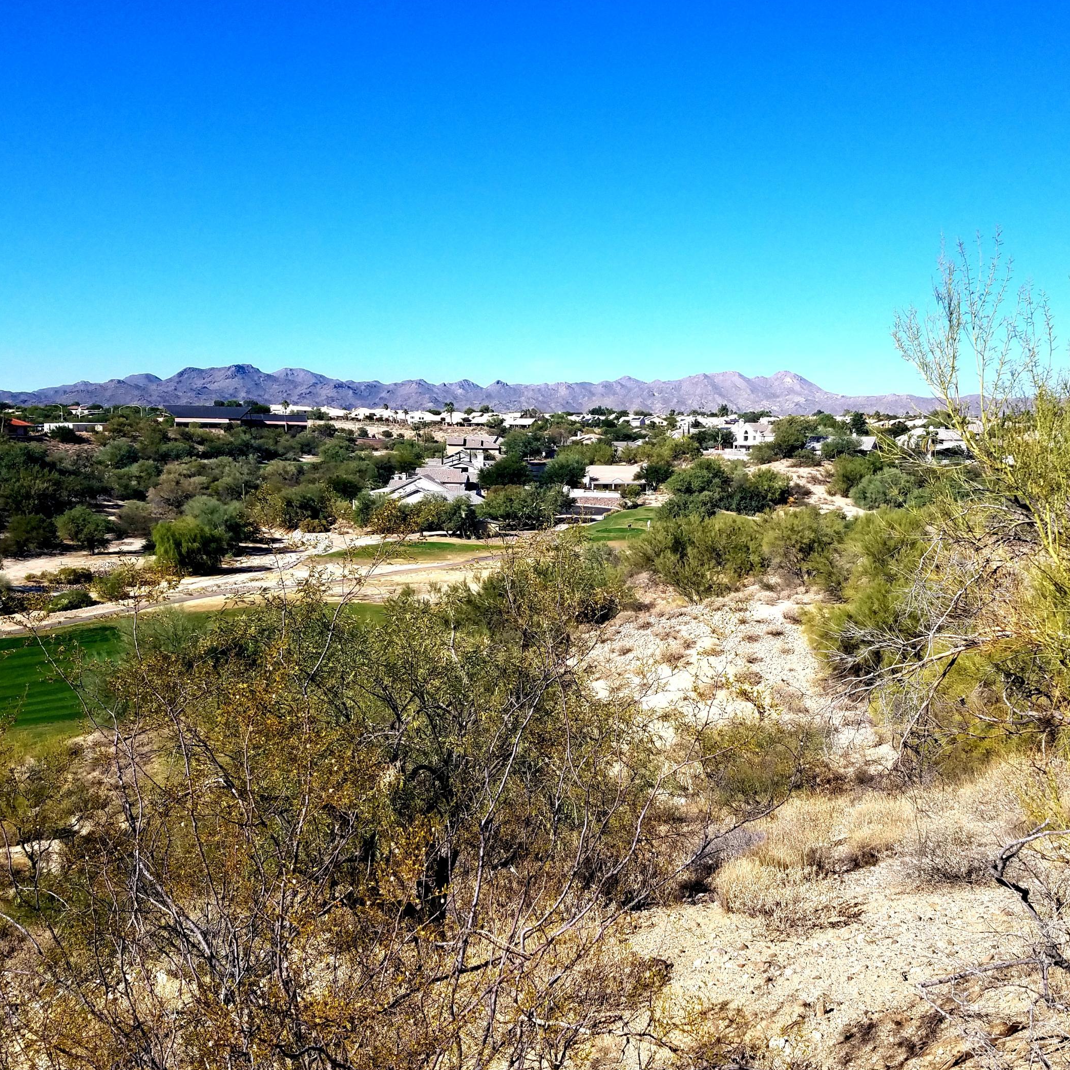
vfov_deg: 49.7
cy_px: 521
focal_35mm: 33
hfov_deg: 49.4
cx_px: 652
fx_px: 1154
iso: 50
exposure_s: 1/3192
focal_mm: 4.2
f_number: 1.7
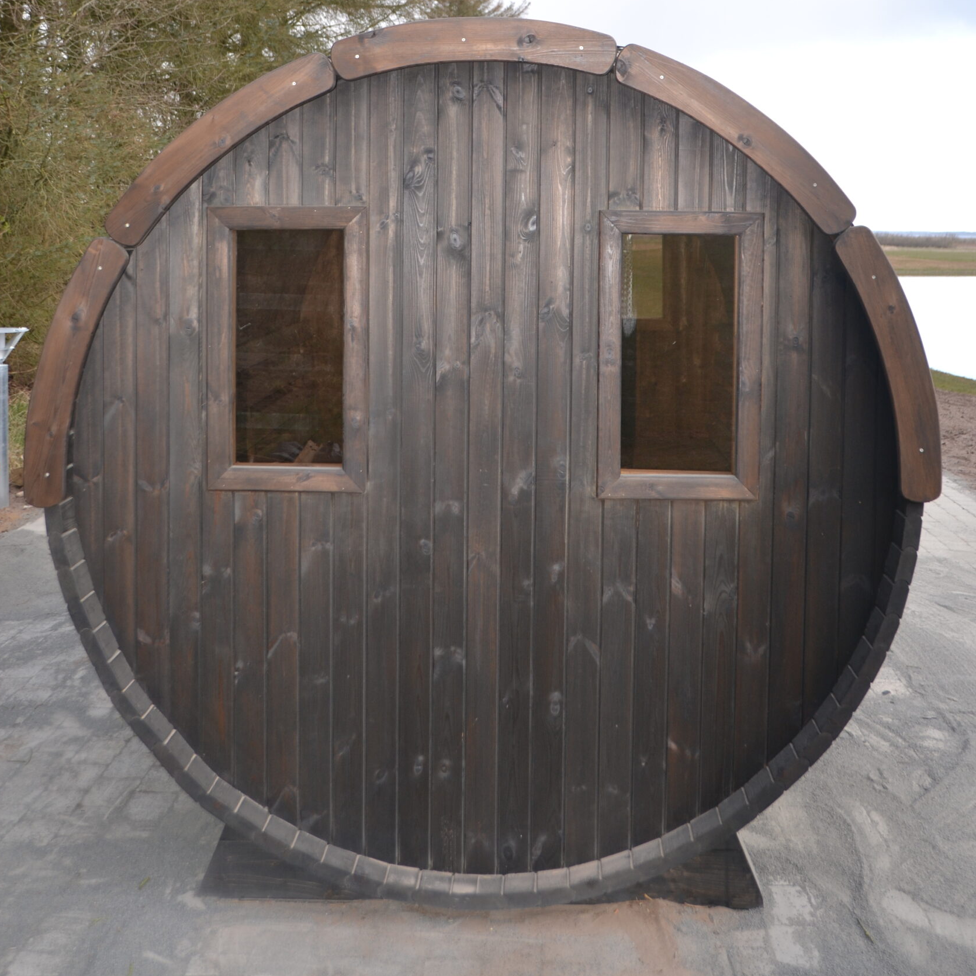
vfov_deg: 38.2
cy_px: 249
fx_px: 1372
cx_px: 493
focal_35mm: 43
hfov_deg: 39.2
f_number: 4
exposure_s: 1/125
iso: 220
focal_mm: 22
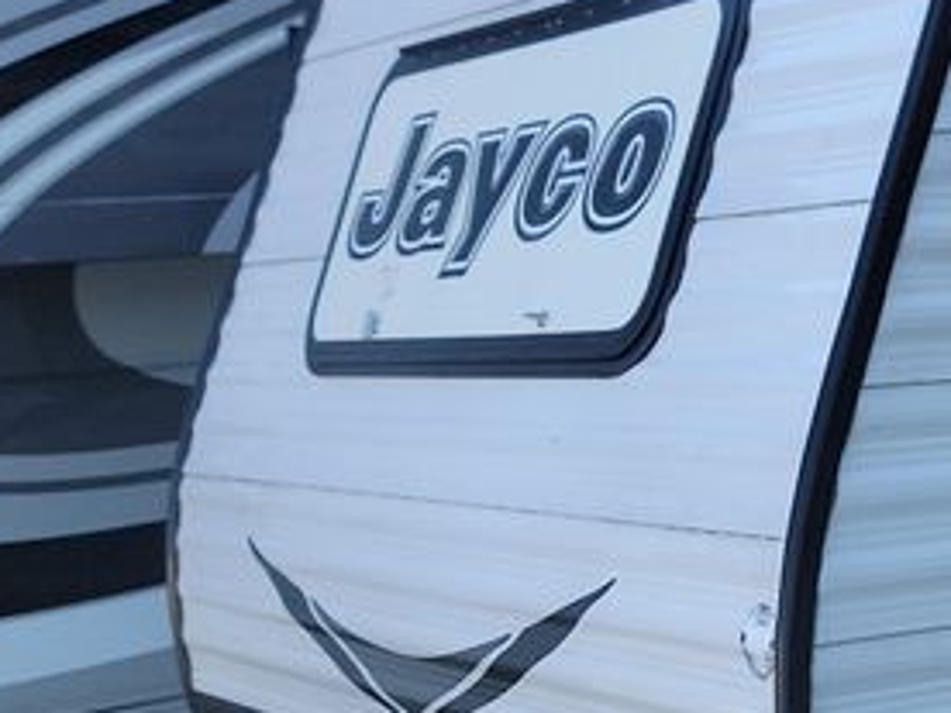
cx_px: 1502
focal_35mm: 89
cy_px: 665
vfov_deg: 16.3
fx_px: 2445
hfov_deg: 18.9
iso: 50
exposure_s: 1/170
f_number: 1.8
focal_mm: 6.7
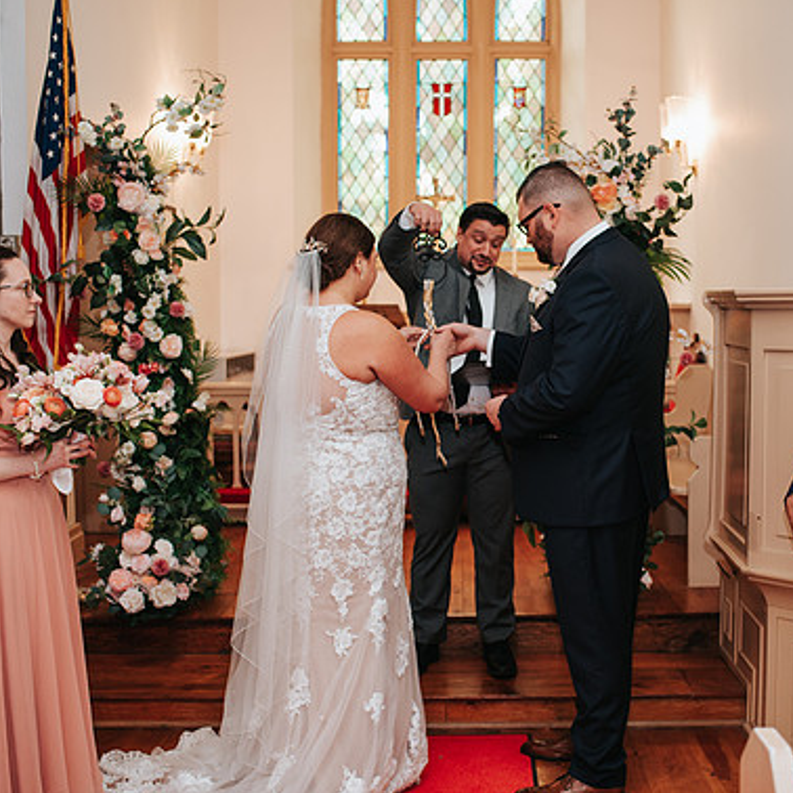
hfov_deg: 35.9
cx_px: 474
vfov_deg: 36.1
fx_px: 1218
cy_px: 398
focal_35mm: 47
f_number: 2.8
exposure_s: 1/200
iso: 1000
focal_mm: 35
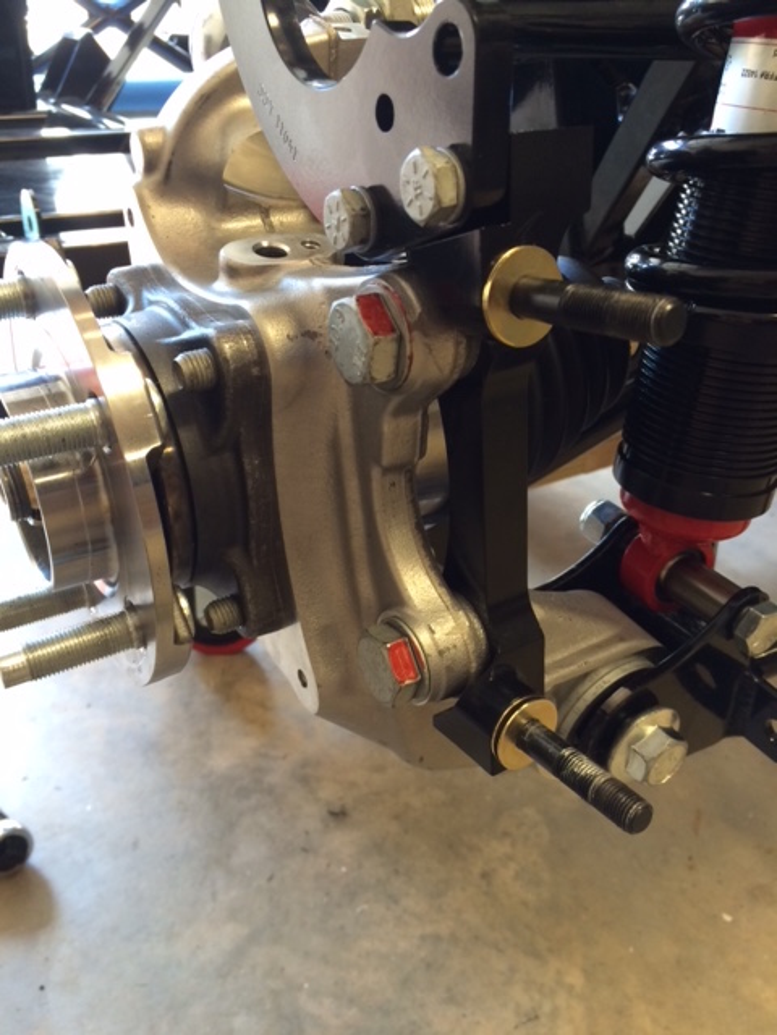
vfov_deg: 61.7
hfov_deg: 48.2
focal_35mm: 29
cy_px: 518
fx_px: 868
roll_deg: -1.5
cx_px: 388
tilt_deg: -29.0
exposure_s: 1/30
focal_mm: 4.15
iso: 100
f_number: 2.2
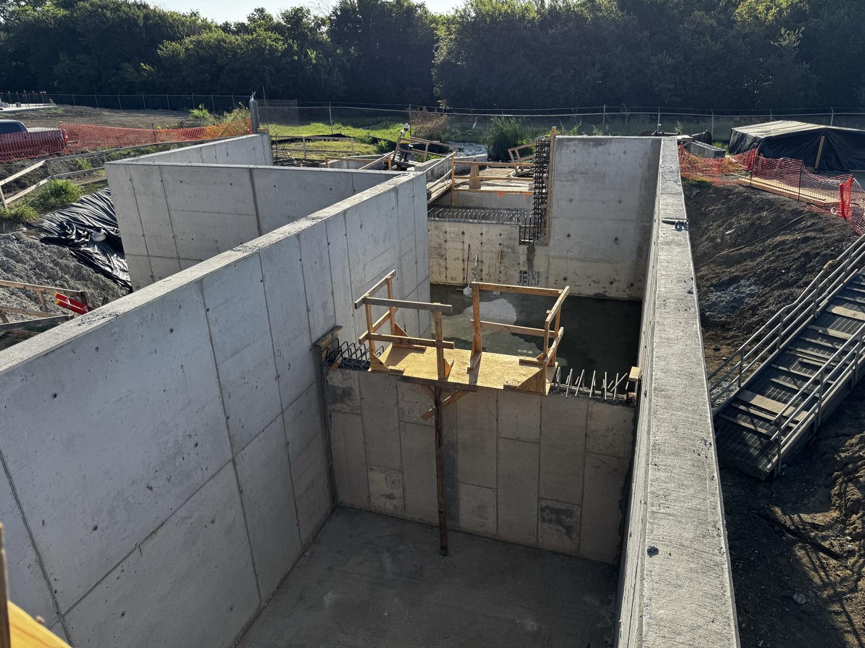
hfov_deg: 71.6
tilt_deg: -23.0
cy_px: 324
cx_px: 432
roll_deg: +1.5
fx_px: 600
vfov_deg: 56.8
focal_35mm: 24
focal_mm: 6.76
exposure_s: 1/2415
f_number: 1.78
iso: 80
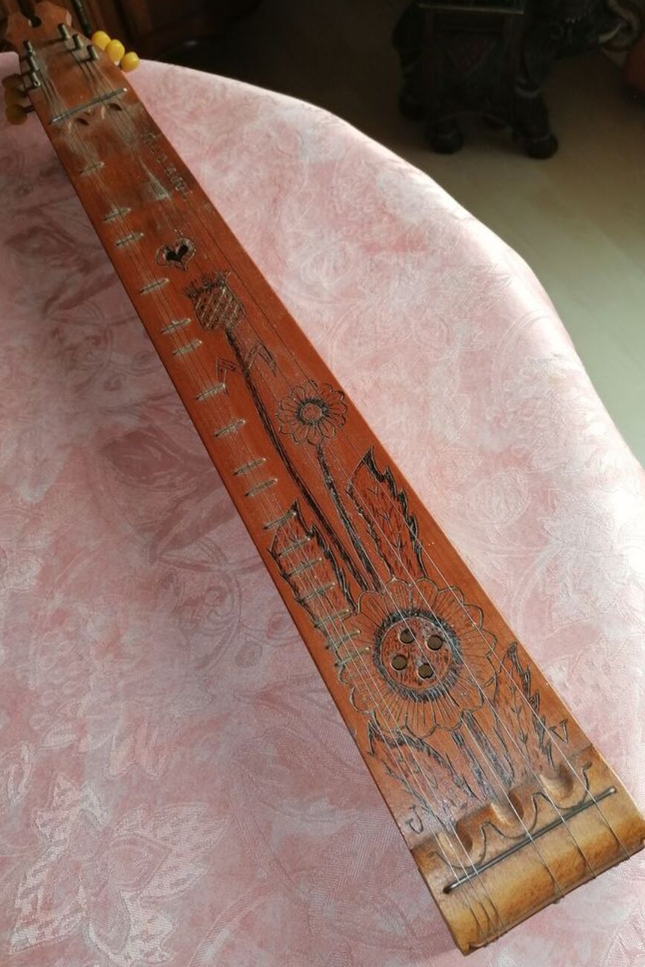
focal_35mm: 29
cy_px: 492
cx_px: 300
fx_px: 779
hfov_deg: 44.9
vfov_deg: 63.6
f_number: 1.8
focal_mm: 4.75
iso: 50
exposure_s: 1/131
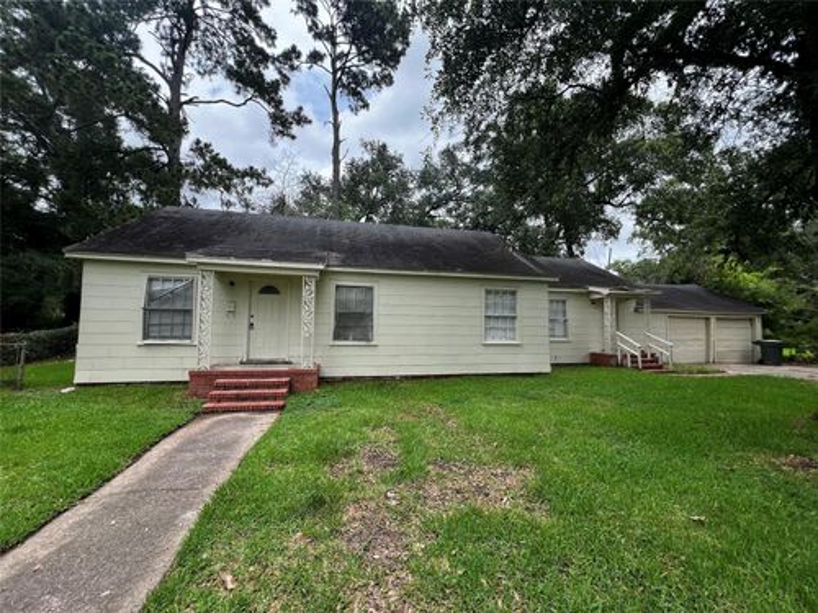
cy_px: 306
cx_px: 409
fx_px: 307
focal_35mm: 13
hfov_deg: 106.2
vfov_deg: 89.9
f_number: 1.8
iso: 32
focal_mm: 1.57
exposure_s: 1/394
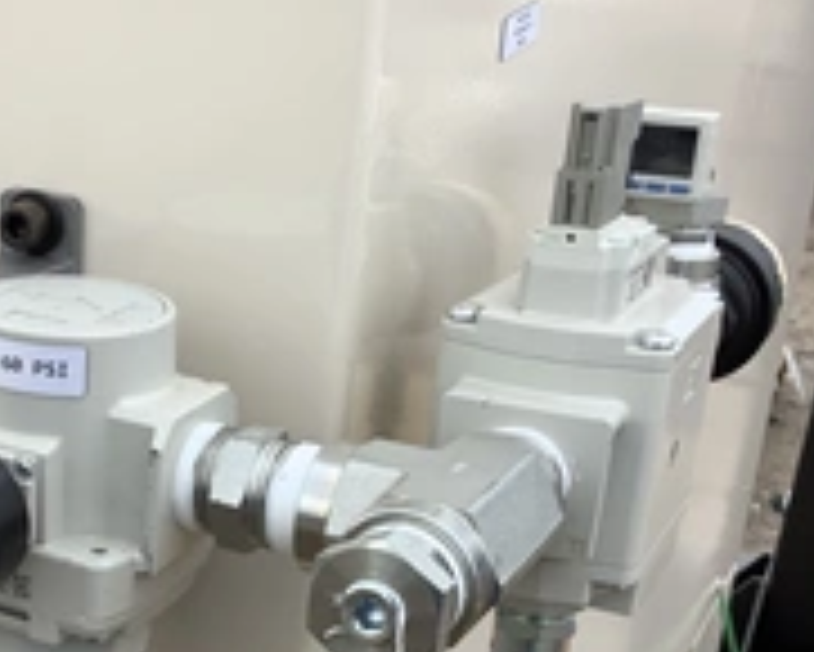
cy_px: 562
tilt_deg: -26.3
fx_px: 1615
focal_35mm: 67
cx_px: 121
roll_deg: -2.8
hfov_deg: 27.5
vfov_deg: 22.4
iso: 25
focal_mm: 3.3
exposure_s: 1/476
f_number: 2.4
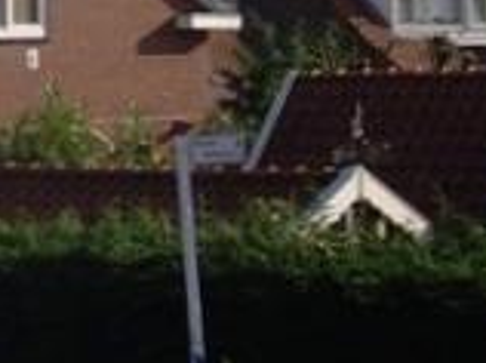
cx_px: -206
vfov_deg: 9.4
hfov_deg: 12.3
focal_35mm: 154
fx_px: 2159
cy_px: -102
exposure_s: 1/125
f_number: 8
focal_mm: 7.9
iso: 64
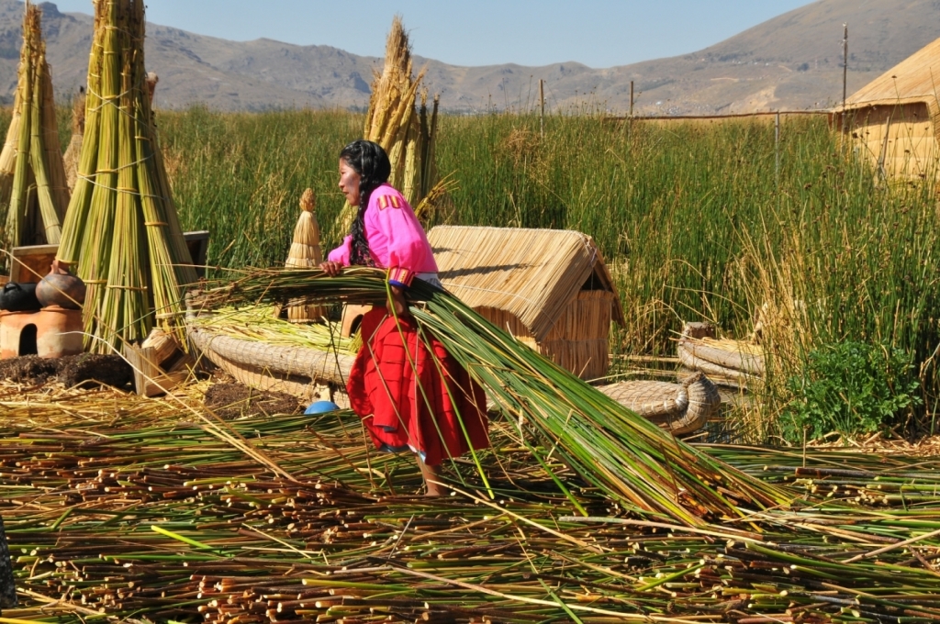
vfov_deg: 16.5
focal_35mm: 82
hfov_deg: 24.6
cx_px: 470
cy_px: 312
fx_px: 2151
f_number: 9.5
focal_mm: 55
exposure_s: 1/350
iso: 200
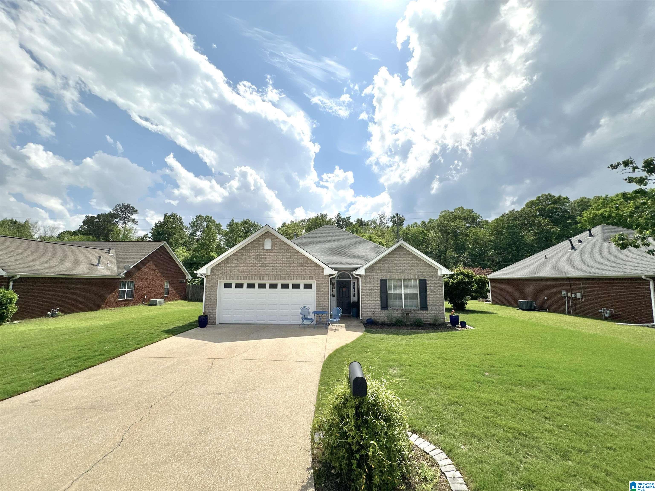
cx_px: 328
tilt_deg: +7.1
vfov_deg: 85.7
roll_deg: -0.2
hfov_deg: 102.1
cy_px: 246
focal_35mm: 14
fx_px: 265
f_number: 2.2
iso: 50
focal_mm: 2.22
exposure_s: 1/5814
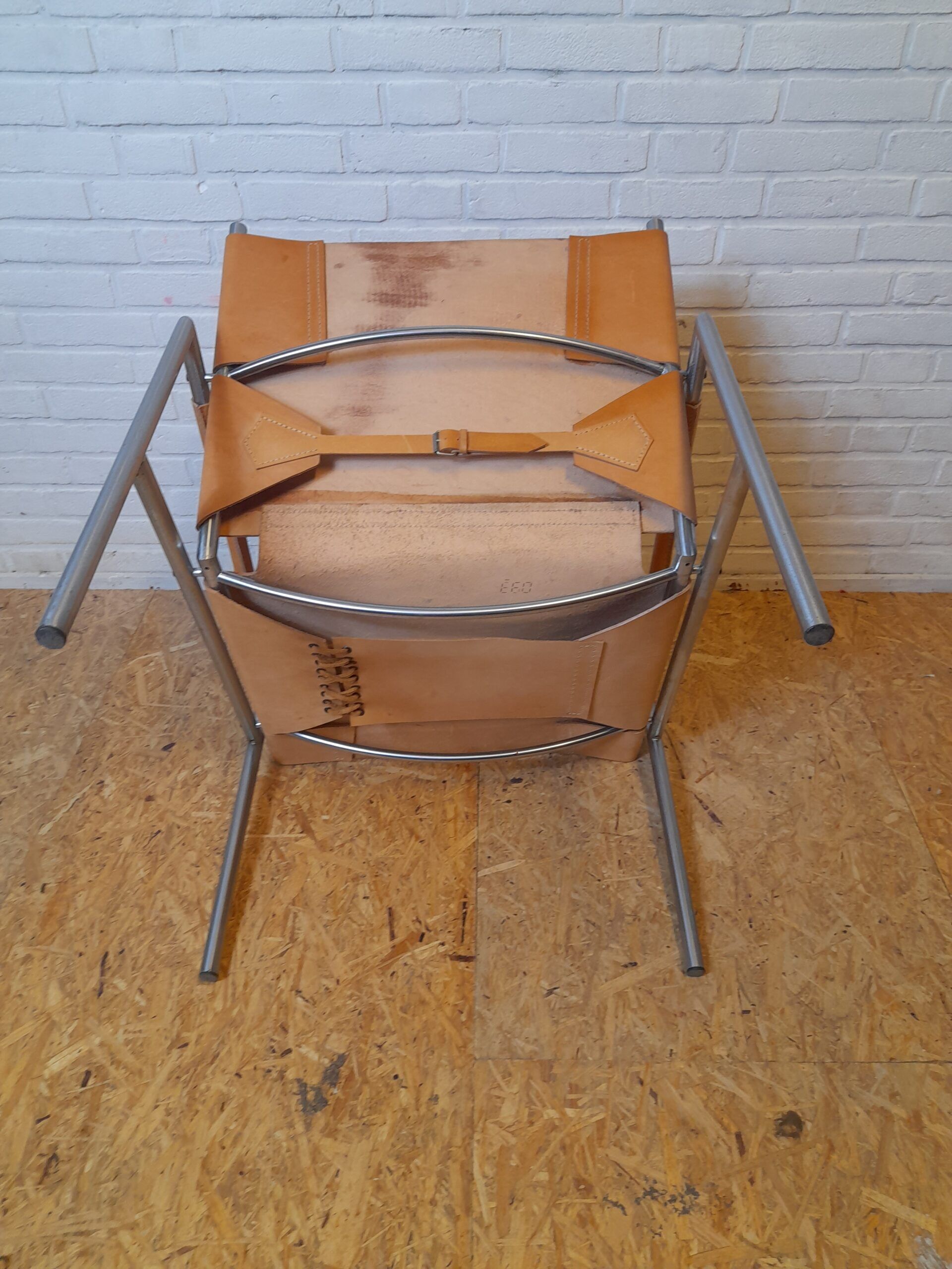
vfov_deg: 69.4
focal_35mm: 25
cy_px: 634
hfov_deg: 54.9
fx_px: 917
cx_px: 476
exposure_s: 1/50
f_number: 2
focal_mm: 4.6
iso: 125
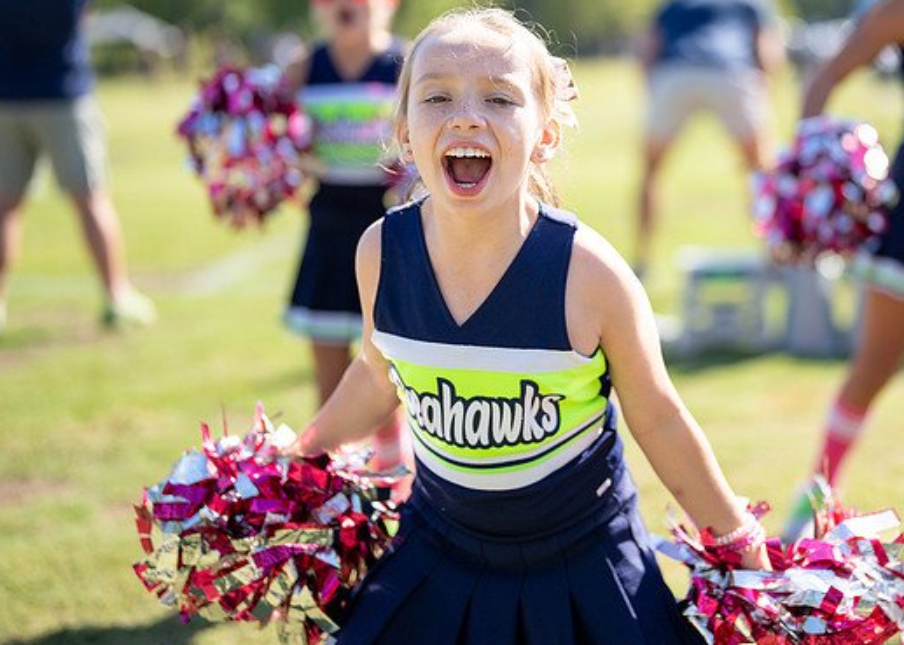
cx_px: 639
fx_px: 1899
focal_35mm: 74
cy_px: 209
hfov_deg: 26.5
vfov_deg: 19.2
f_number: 1.2
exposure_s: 1/10000
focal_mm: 50
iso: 250
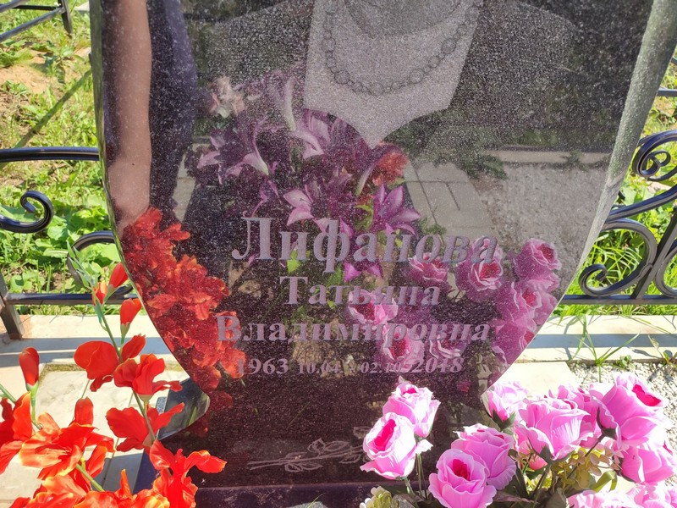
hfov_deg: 69.4
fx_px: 489
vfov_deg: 54.9
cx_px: 338
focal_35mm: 25
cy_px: 254
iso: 50
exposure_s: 1/371
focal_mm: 6.04
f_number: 1.9
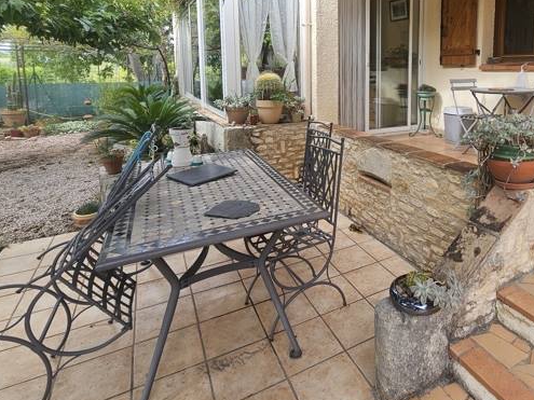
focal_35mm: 21
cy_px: 110
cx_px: 357
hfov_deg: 76.4
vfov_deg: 60.6
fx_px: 324
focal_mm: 2.2
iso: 50
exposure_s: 1/193
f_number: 2.2
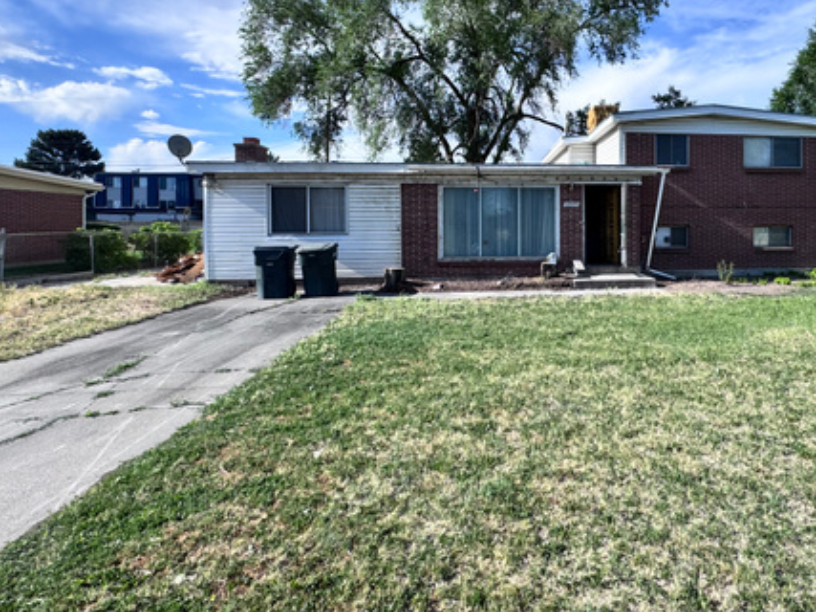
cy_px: 231
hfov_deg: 76.7
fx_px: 495
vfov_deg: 62.6
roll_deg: +0.1
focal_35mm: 21
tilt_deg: -1.1
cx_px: 539
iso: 50
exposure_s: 1/1346
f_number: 2.2
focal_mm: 2.22
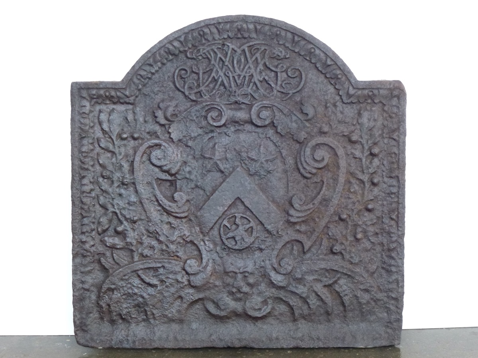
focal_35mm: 57
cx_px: 239
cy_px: 179
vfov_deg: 25.7
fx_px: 787
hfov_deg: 33.8
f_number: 4.4
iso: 400
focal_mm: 10.1
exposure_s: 1/50
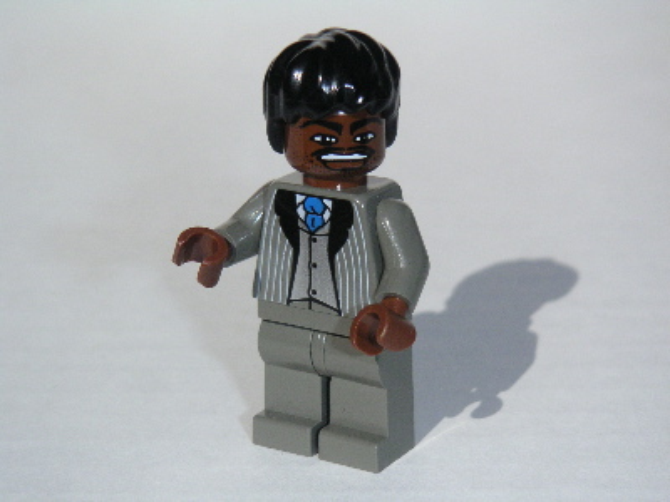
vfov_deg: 13.3
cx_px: 335
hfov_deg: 17.7
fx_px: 2148
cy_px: 251
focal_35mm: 111
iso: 160
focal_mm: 17.1
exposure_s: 1/1000
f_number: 8
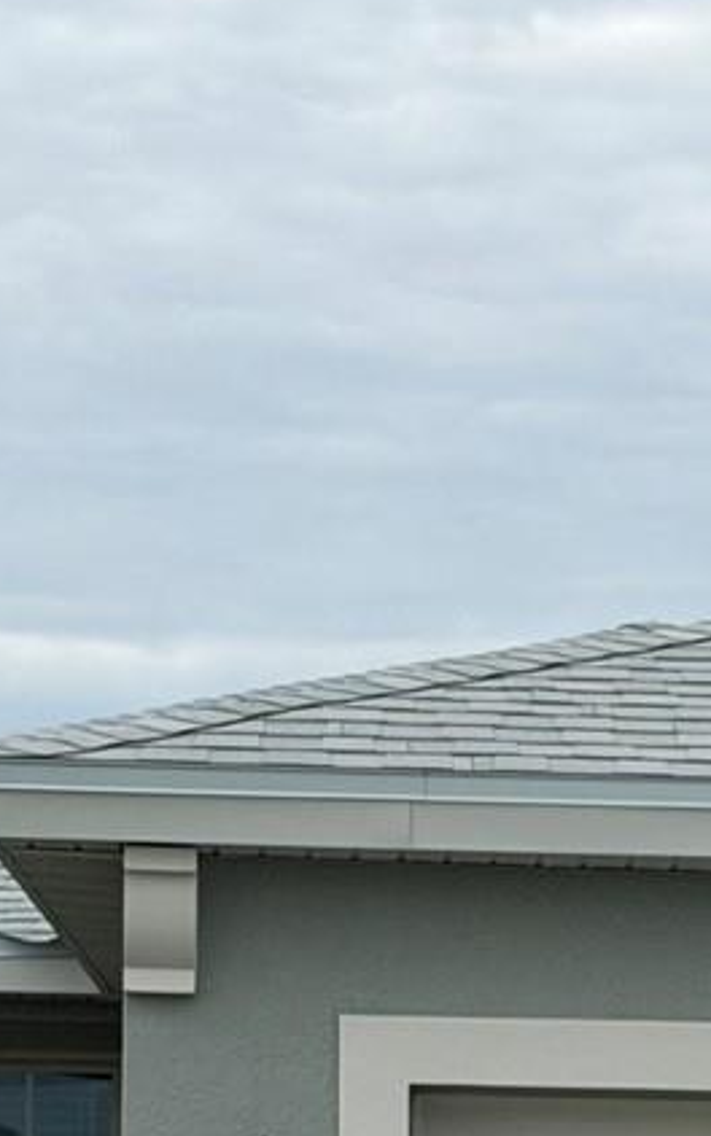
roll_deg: +0.5
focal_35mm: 193
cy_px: 1273
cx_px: 1034
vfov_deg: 10.7
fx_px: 5980
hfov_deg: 6.7
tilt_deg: +2.3
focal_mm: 6.76
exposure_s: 1/4587
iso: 64
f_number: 1.78
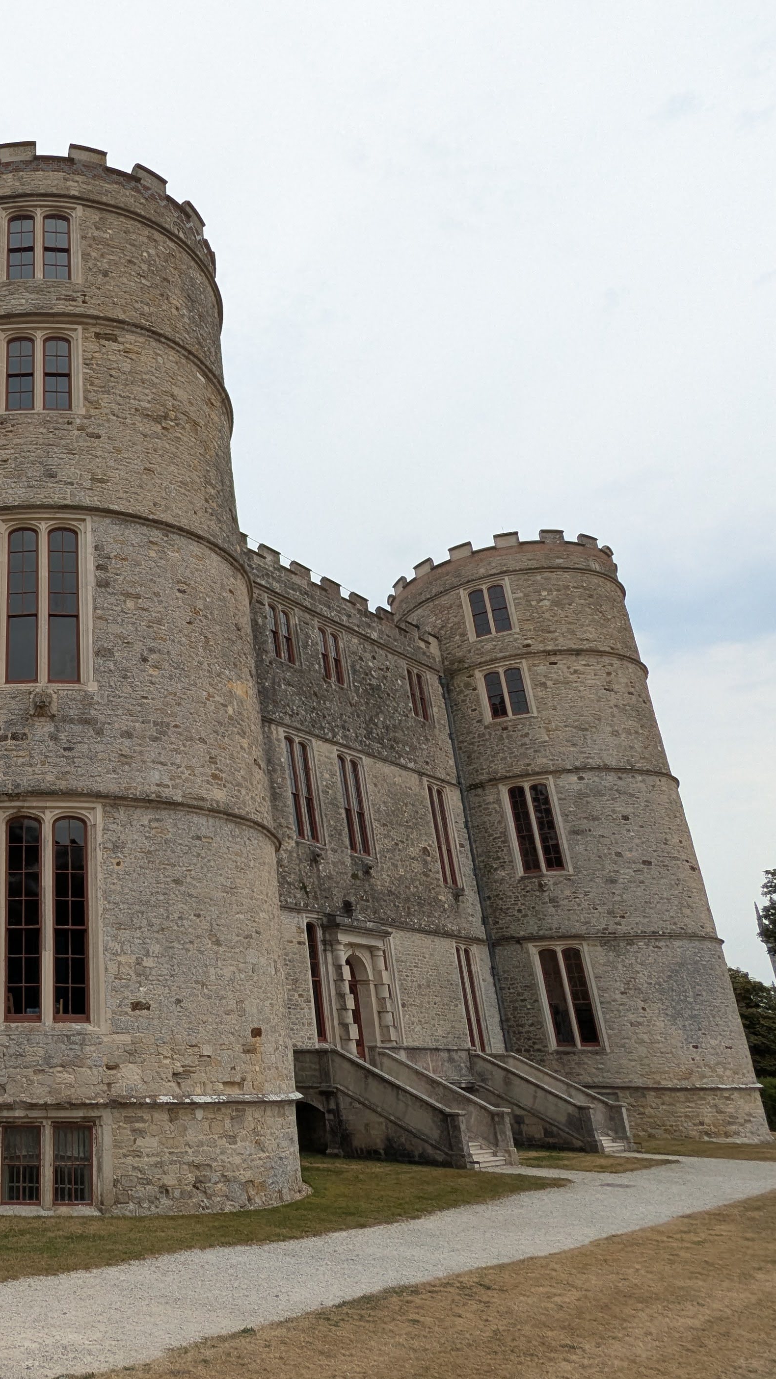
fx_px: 915
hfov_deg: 40.9
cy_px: 663
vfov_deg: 74.0
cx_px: 22
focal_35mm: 25
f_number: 2.2
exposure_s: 1/1789
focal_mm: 2.35
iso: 63
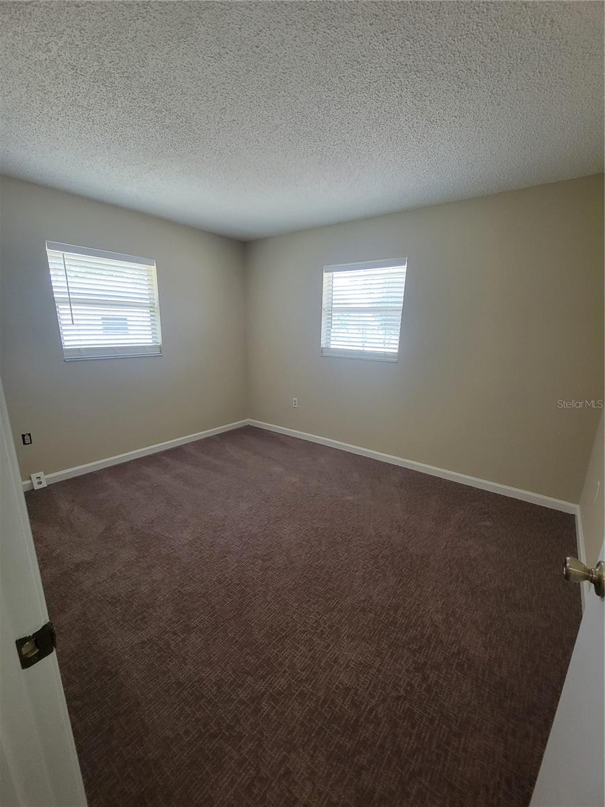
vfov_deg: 106.2
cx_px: 302
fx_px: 303
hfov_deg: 89.9
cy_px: 404
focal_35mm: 13
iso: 320
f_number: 2.2
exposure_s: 1/60
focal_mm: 2.2
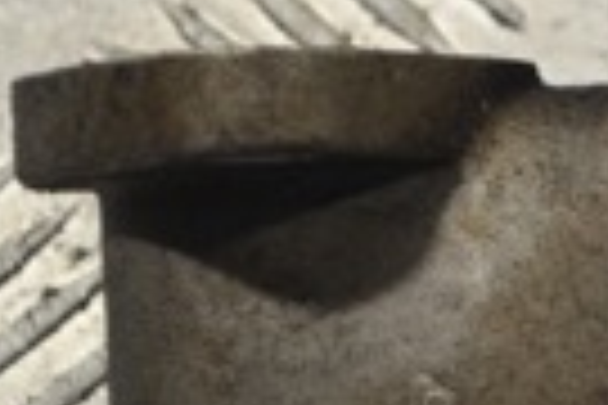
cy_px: 212
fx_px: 6626
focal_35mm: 392
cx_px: 1175
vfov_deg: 3.5
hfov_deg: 5.2
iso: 400
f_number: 5.6
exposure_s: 1/80
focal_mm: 55
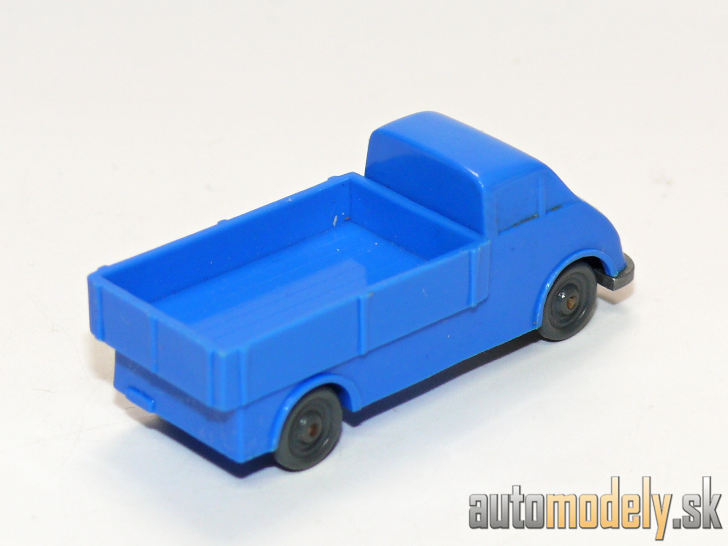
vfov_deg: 9.5
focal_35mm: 157
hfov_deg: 12.6
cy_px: 273
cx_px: 364
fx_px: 3302
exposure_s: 1/30
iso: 100
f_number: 4
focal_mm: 18.6
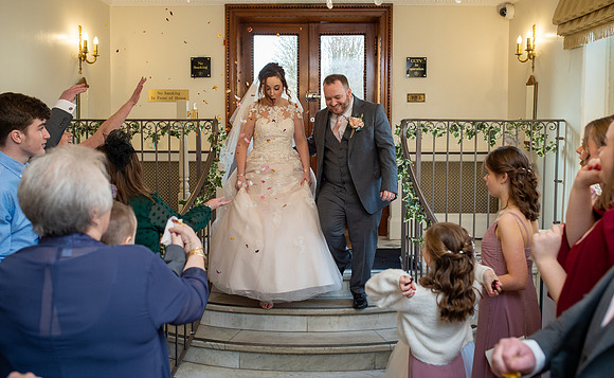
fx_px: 596
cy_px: 174
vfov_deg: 35.1
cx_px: 307
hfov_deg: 54.5
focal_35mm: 36
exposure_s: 1/320
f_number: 4
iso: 640
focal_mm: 35
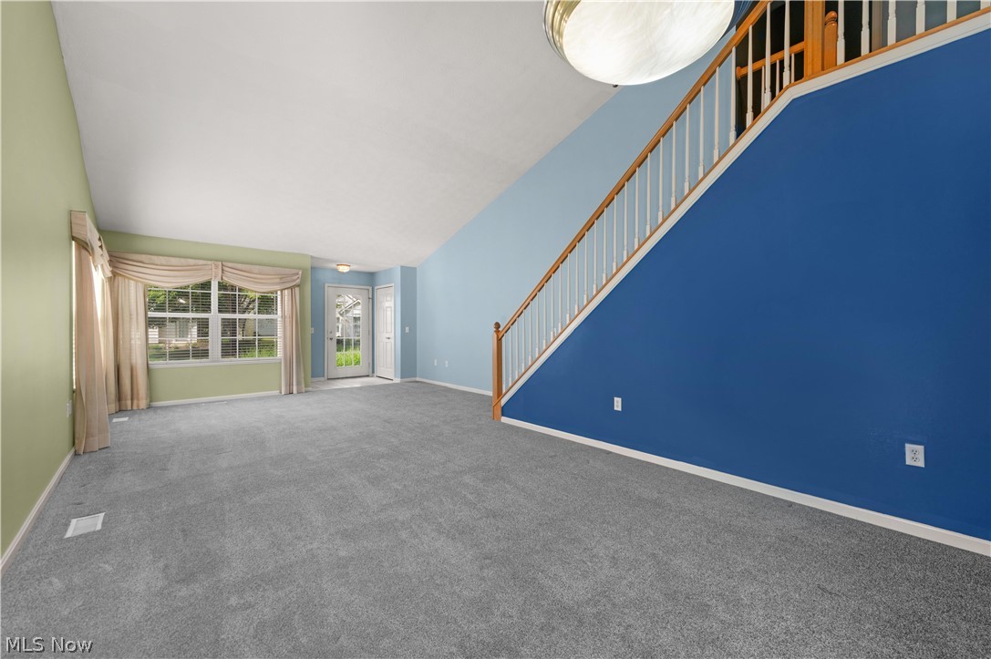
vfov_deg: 81.1
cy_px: 330
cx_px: 496
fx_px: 385
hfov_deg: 104.3
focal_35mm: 14
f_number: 9
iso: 200
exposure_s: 1/60
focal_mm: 14
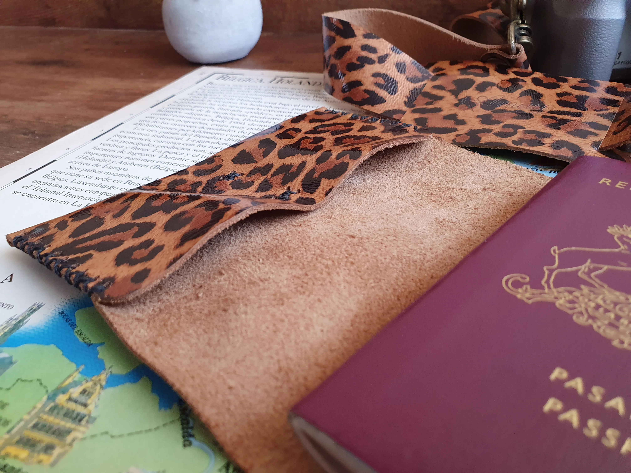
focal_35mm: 26
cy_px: 236
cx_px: 316
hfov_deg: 67.3
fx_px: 474
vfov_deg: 53.1
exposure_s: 1/50
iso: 320
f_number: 2.4
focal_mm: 4.32
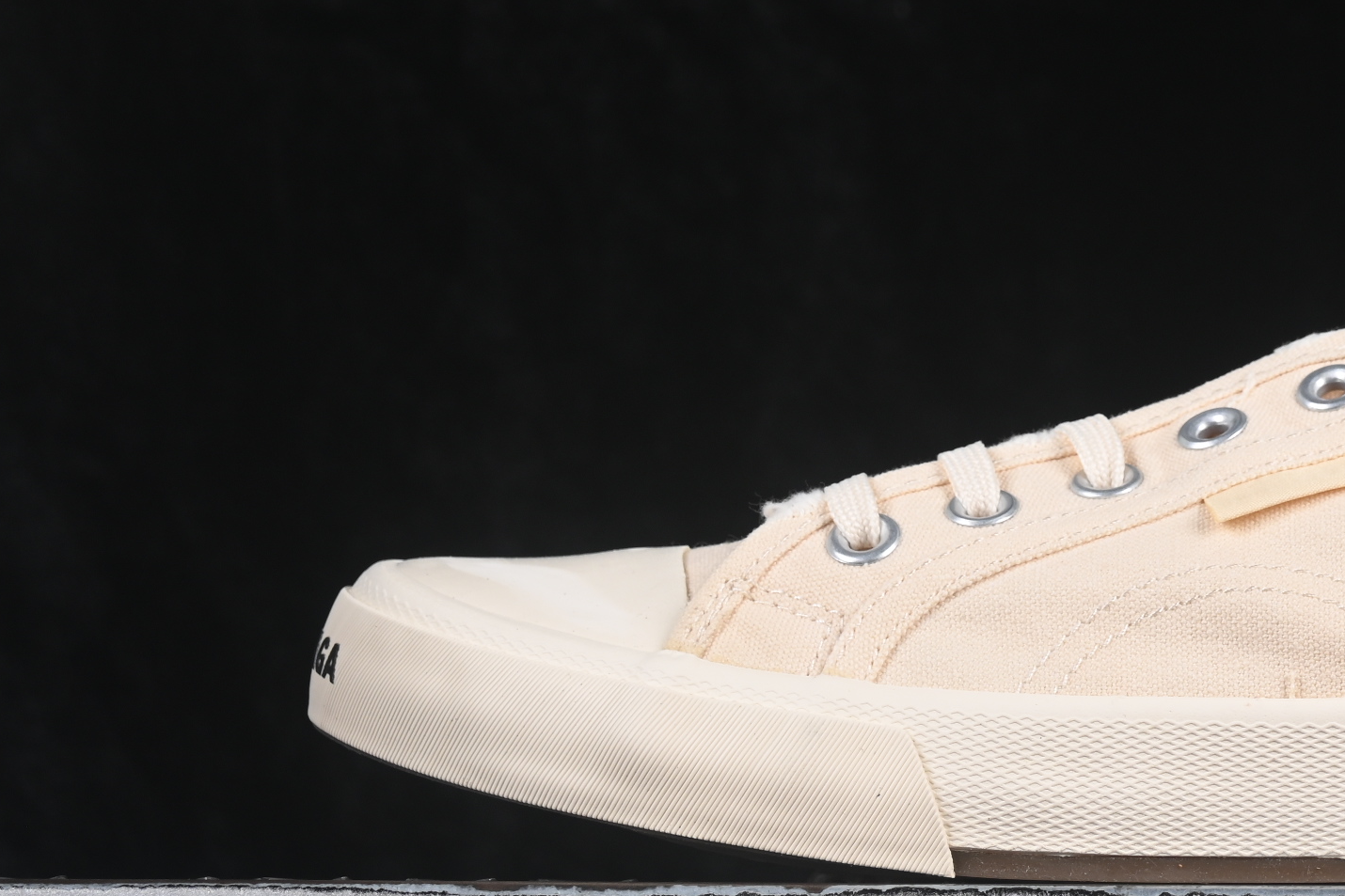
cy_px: 337
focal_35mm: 146
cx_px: 1235
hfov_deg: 13.9
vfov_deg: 9.4
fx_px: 5454
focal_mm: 50
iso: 160
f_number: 8
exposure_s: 1/80
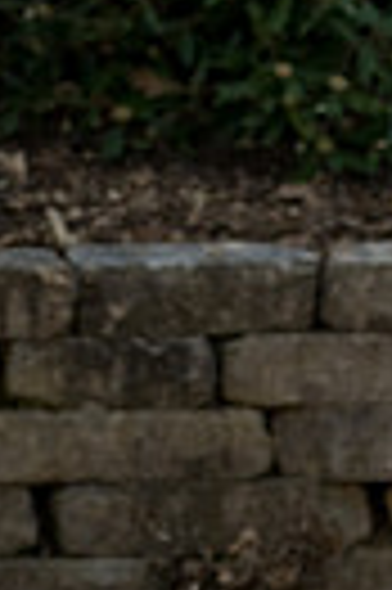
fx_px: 7254
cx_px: 1289
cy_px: 11
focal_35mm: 443
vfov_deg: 4.7
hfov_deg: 3.0
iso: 400
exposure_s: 1/800
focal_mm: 100
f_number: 9
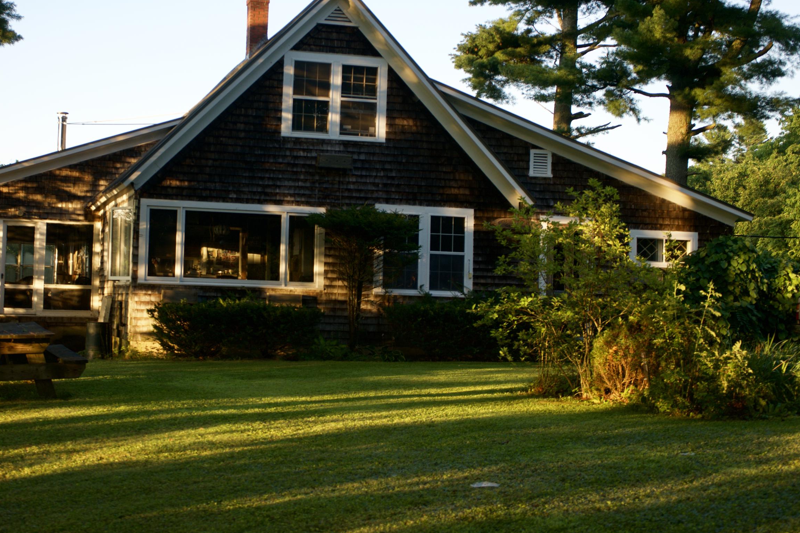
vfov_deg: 24.2
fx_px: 1244
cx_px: 291
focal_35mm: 56
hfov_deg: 35.4
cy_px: 228
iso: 100
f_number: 4.5
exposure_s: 1/80
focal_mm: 43
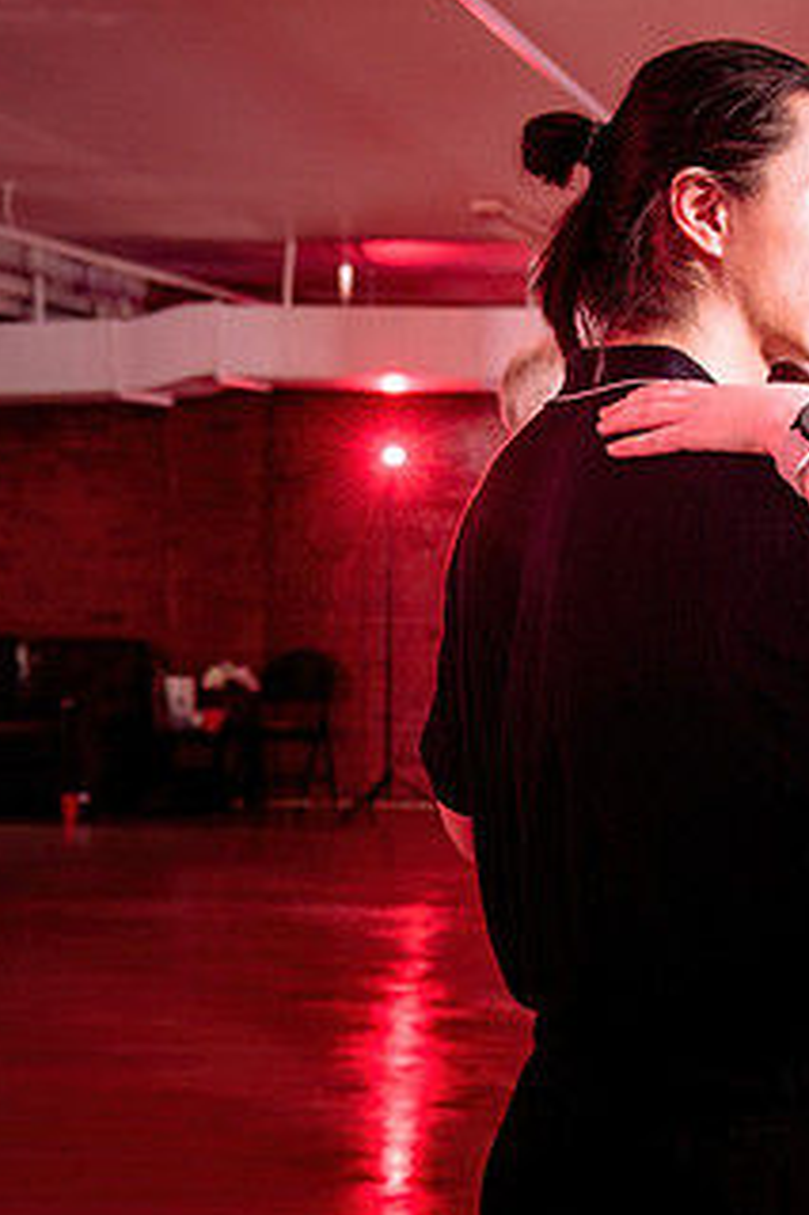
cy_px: 695
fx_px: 2362
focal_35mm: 70
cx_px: 1005
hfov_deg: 18.3
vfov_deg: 28.8
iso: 640
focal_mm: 36
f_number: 4
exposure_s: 1/160
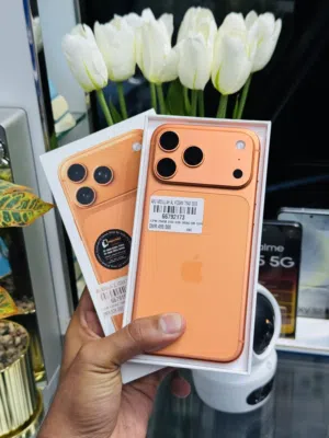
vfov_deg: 39.7
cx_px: 164
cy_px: 219
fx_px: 608
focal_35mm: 48
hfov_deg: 30.3
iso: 64
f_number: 1.78
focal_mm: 6.76
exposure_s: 1/926
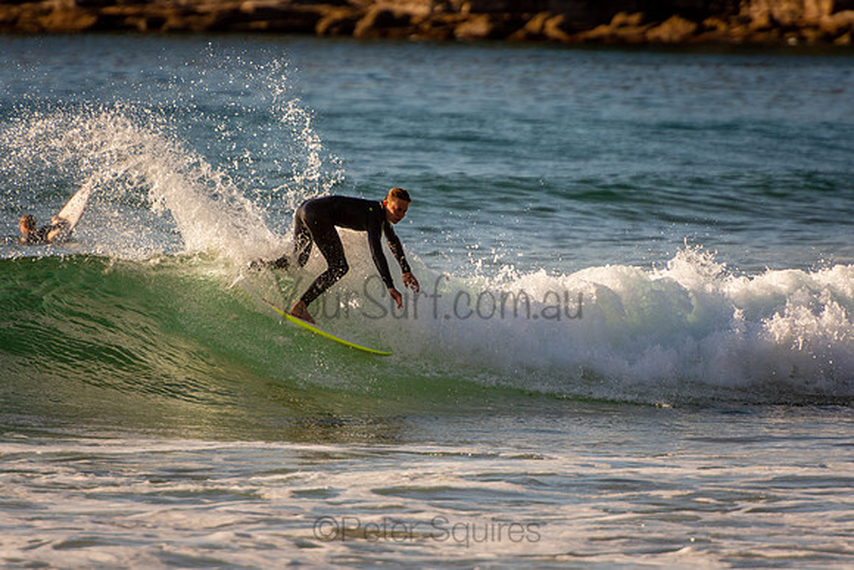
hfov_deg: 3.4
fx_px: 14236
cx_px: 427
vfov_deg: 2.3
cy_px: 285
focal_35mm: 600
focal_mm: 400
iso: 320
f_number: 5.6
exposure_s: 1/1250
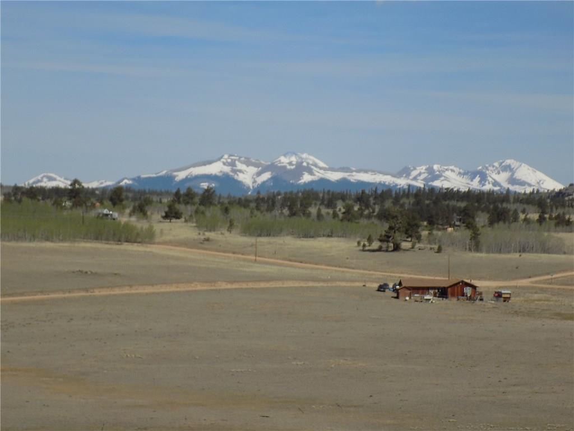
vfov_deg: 11.2
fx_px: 2189
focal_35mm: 132
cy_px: 216
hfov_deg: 14.9
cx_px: 287
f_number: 5
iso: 80
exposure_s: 1/800
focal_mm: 23.4
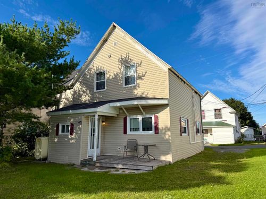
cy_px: 100
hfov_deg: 71.6
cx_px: 133
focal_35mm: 24
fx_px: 184
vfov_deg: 56.8
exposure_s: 1/4975
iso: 80
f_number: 1.78
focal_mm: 6.76
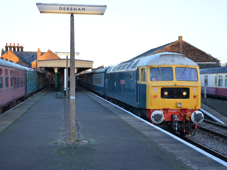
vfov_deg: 22.3
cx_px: 123
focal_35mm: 66
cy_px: 84
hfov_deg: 29.4
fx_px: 433
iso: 400
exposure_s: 1/125
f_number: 5.6
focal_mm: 40
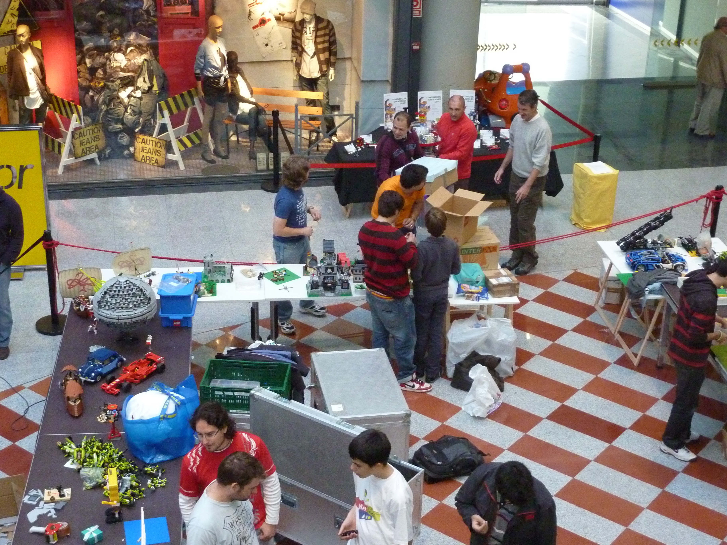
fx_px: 1155
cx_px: 364
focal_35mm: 55
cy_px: 272
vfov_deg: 26.6
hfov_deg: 34.9
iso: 800
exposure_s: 1/60
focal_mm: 9.1
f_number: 3.9
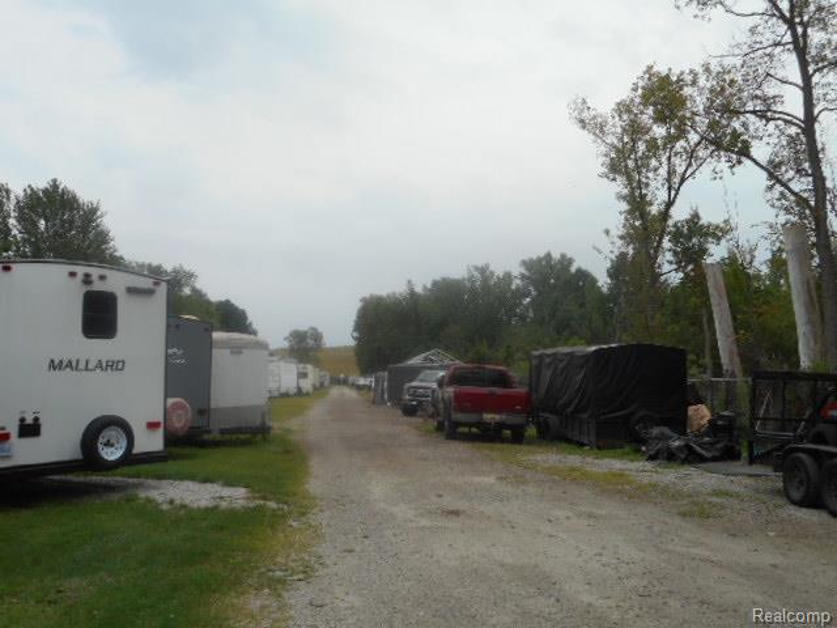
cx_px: 418
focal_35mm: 34
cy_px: 314
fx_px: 822
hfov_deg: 54.0
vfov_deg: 41.8
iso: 80
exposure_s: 1/500
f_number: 4.2
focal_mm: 6
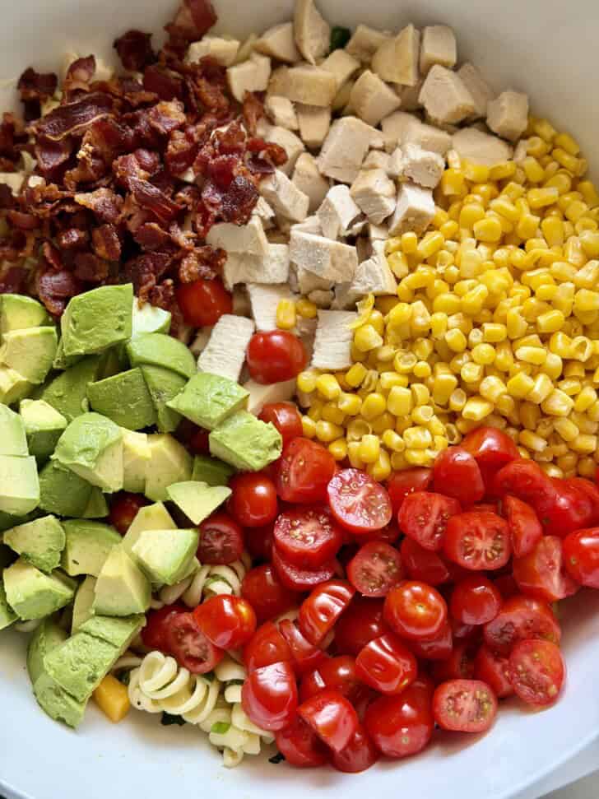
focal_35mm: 48
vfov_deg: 39.7
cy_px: 400
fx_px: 1108
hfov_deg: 30.3
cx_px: 300
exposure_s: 1/117
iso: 100
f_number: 1.8
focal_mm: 6.8
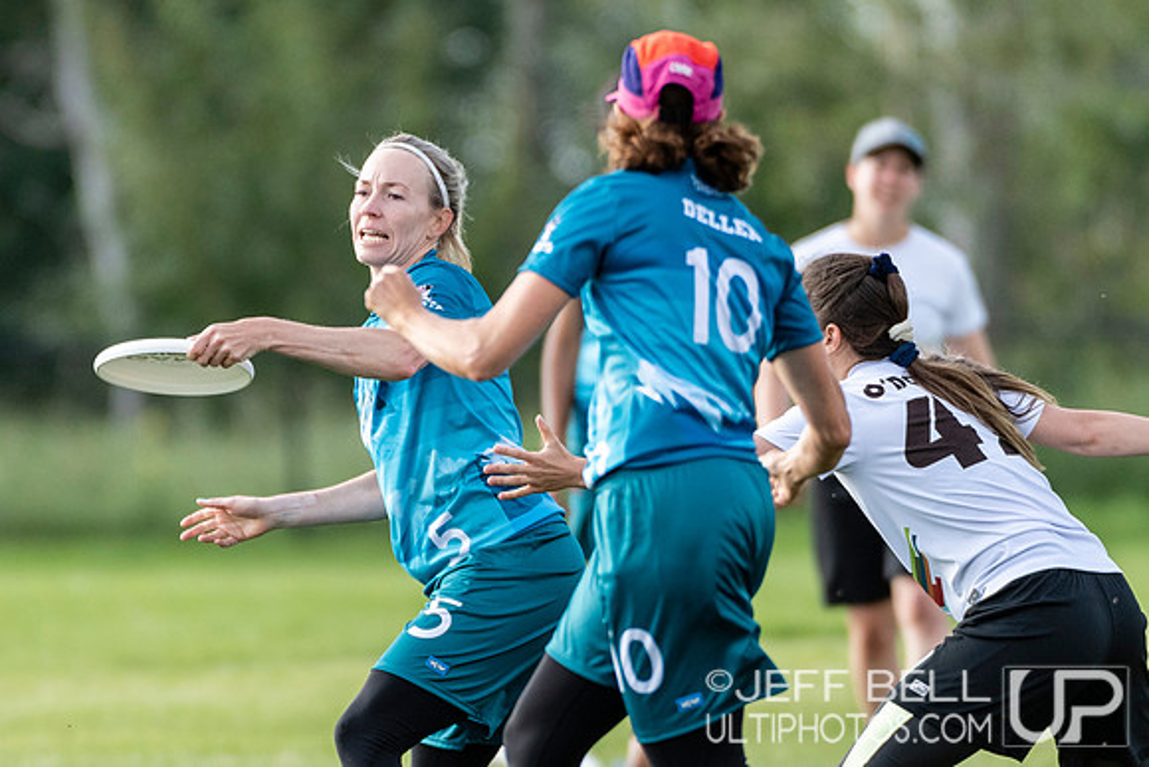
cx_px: 434
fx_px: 29139
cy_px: 487
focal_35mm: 913
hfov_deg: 2.3
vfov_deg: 1.5
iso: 640
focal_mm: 360
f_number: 4
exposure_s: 1/1600
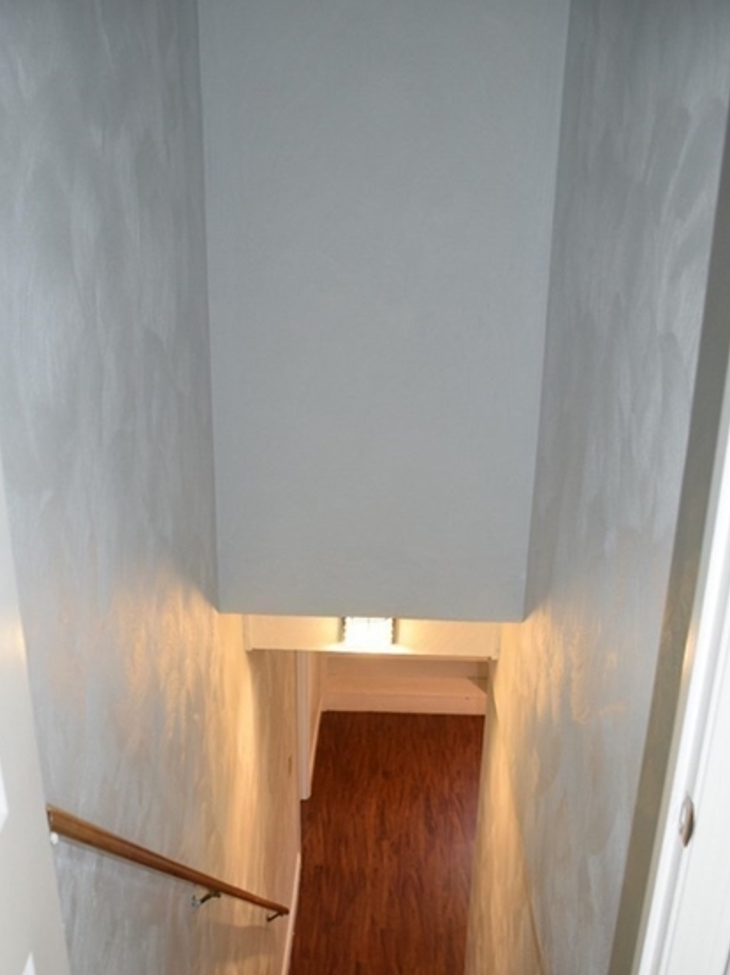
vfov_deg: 50.2
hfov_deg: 39.6
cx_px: 347
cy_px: 671
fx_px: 1013
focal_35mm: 36
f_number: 3.5
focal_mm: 18
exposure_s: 1/60
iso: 1100
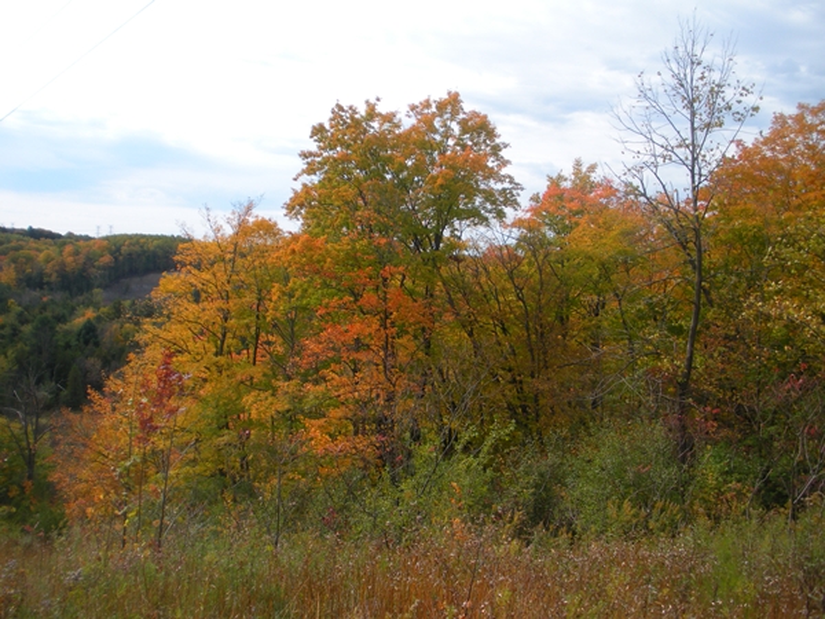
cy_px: 310
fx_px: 858
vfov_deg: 39.7
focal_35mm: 36
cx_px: 412
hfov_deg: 51.4
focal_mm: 6.3
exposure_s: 1/489
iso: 64
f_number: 3.5
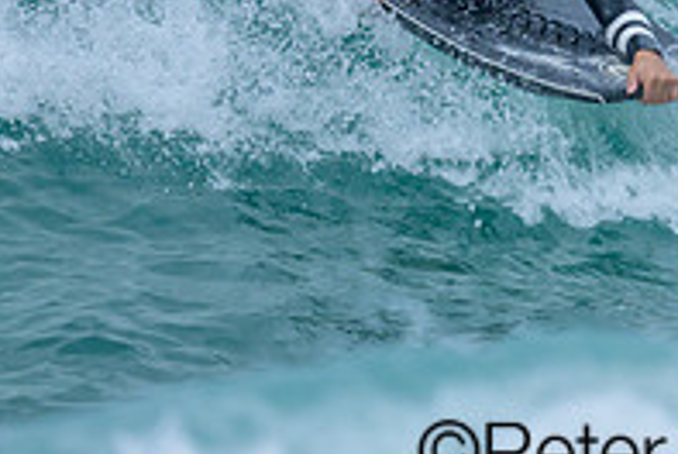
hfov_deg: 0.6
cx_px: 629
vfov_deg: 0.4
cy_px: 40
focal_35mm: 3230
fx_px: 60922
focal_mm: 800
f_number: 6.3
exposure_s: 1/2000
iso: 500
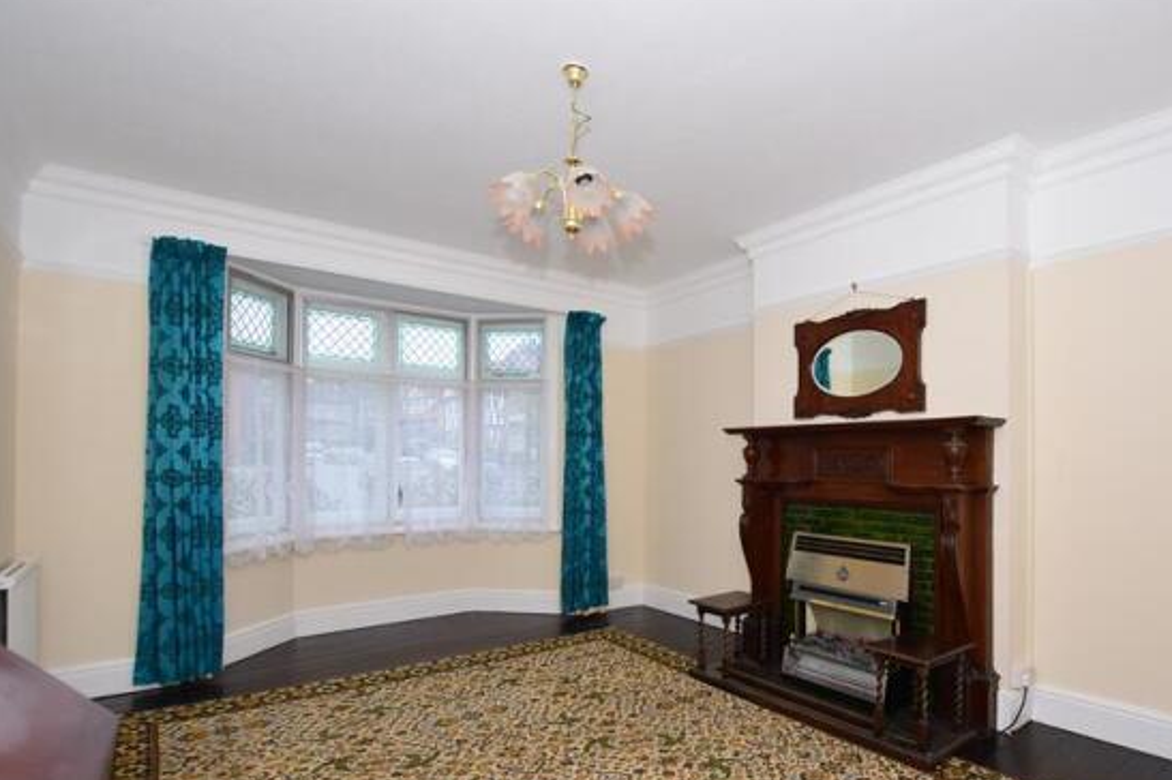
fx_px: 586
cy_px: 453
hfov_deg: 89.1
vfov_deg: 66.9
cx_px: 694
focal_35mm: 18
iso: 400
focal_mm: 10
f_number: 5.6
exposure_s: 1/100
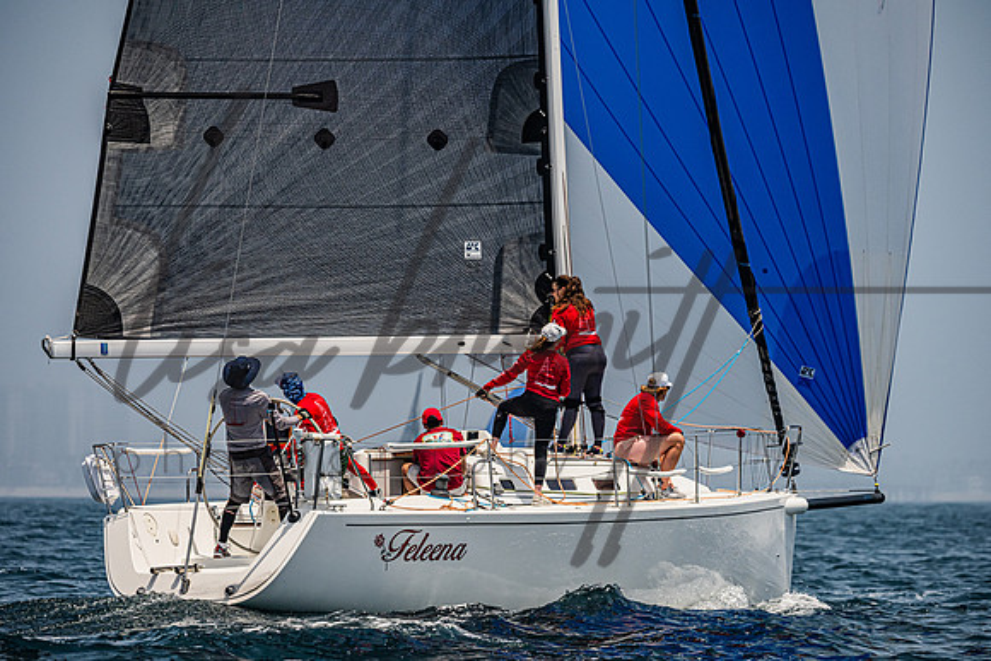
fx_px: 7690
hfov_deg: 7.4
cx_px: 485
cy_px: 376
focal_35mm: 279
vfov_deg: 4.9
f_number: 6.3
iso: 400
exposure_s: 1/6400
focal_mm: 240
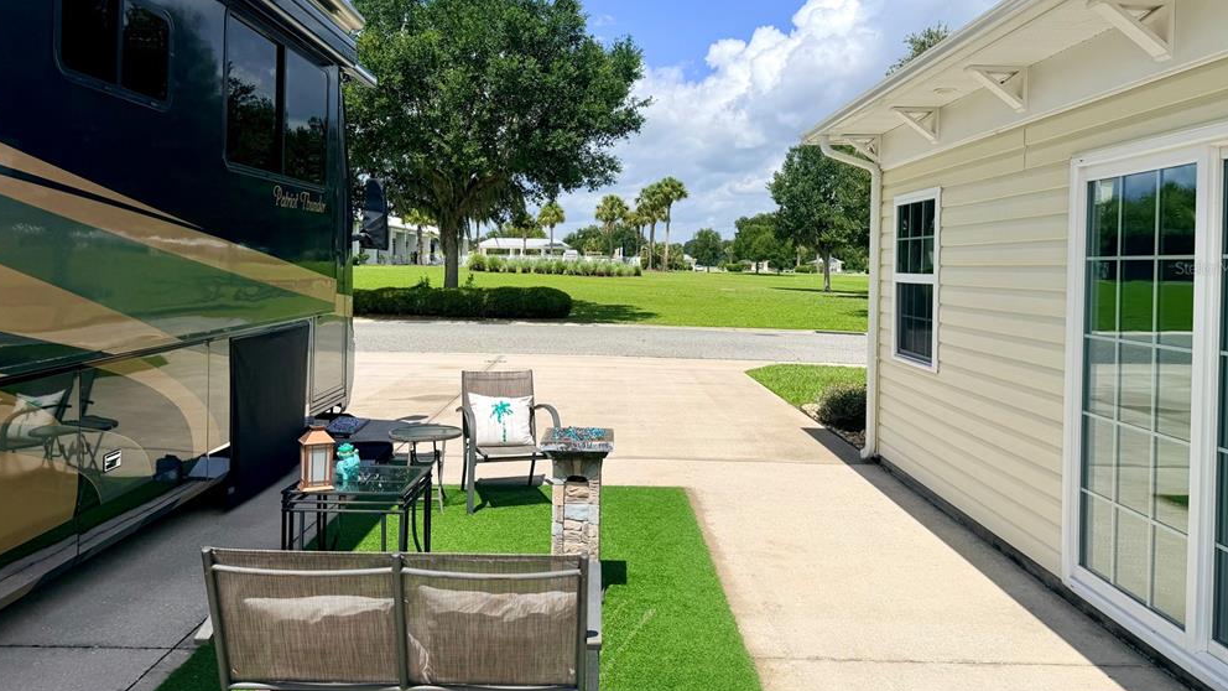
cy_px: 267
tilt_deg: -2.0
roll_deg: -0.2
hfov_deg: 69.9
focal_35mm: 27
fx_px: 879
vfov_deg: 42.6
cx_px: 616
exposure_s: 1/8130
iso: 80
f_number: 1.78
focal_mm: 6.76
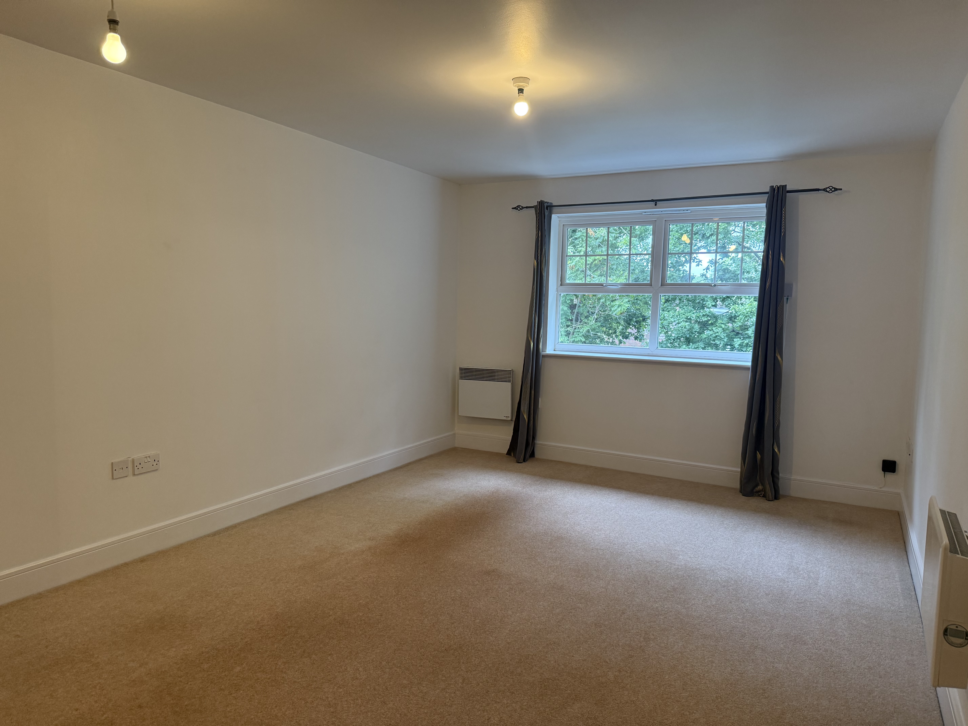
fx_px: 671
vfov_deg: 56.8
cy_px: 363
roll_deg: -1.5
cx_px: 484
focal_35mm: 24
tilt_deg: -5.2
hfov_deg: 71.6
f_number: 1.78
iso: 200
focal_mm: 6.76
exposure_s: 1/73
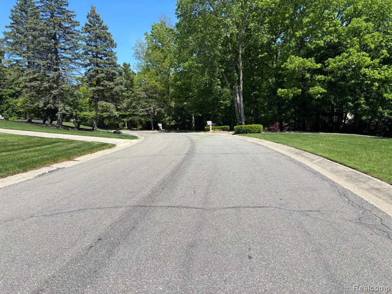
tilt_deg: -5.8
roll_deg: +1.9
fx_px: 294
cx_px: 196
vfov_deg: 53.1
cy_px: 147
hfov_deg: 67.3
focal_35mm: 26
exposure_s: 1/2857
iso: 50
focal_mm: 5.96
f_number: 1.6
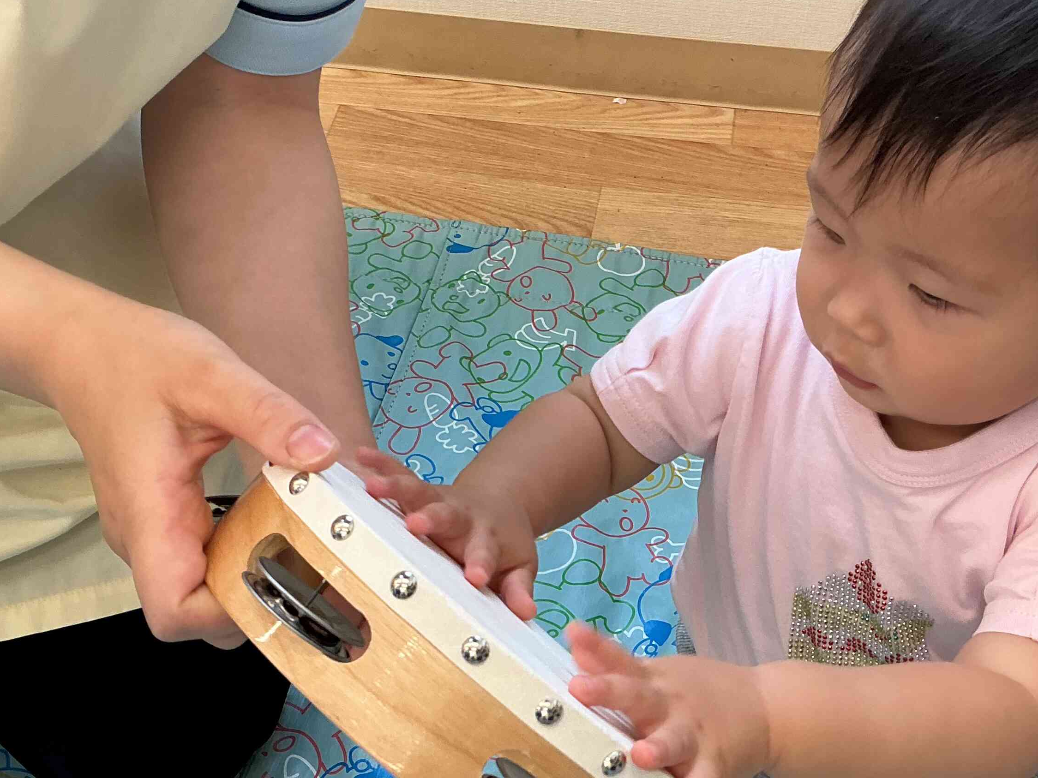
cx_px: 552
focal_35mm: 52
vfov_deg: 27.9
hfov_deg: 36.8
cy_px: 479
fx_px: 1559
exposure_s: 1/120
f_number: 1.8
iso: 50
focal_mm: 3
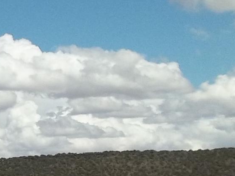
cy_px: 197
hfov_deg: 9.8
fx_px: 1168
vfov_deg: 8.6
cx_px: -371
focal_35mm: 172
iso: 80
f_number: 8.8
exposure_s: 1/400
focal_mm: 5.7
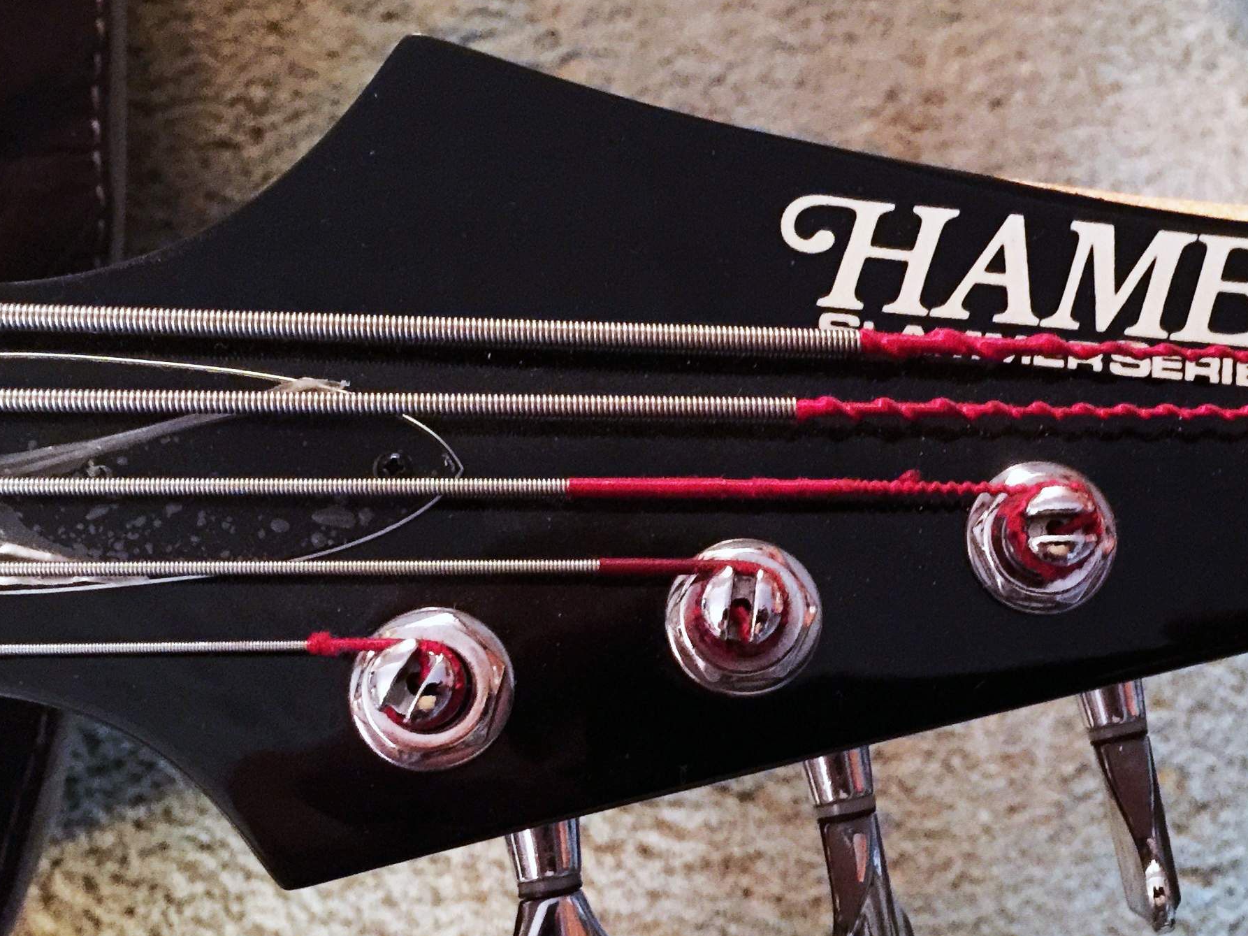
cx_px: 899
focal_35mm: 53
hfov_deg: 35.6
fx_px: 1911
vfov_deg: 27.5
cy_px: 437
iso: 250
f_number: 2.2
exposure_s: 1/4
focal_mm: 4.15
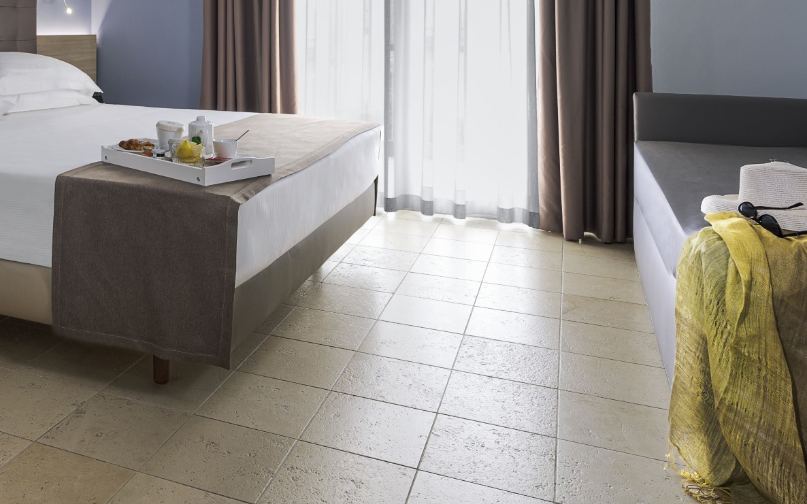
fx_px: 726
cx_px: 201
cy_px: 135
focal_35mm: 33
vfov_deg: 37.5
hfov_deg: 55.4
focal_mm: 20
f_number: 11
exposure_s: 1/4
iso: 100
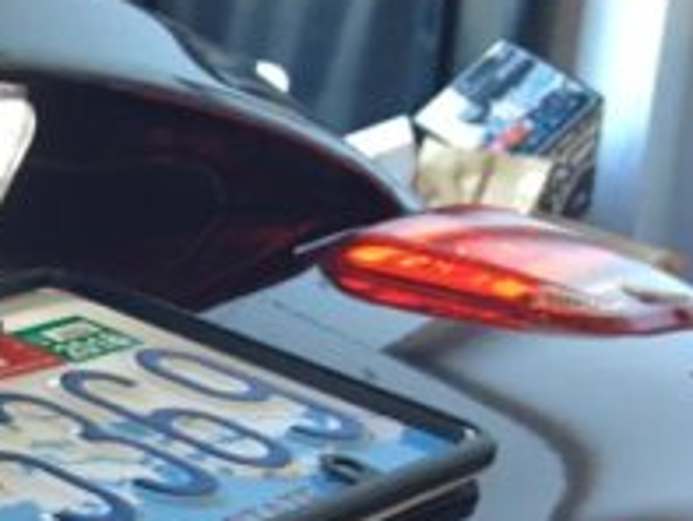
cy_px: 706
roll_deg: +1.2
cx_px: -426
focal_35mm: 103
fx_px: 2063
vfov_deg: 13.8
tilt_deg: -19.0
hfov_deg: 16.8
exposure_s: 1/30
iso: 80
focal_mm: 4.15
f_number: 2.2
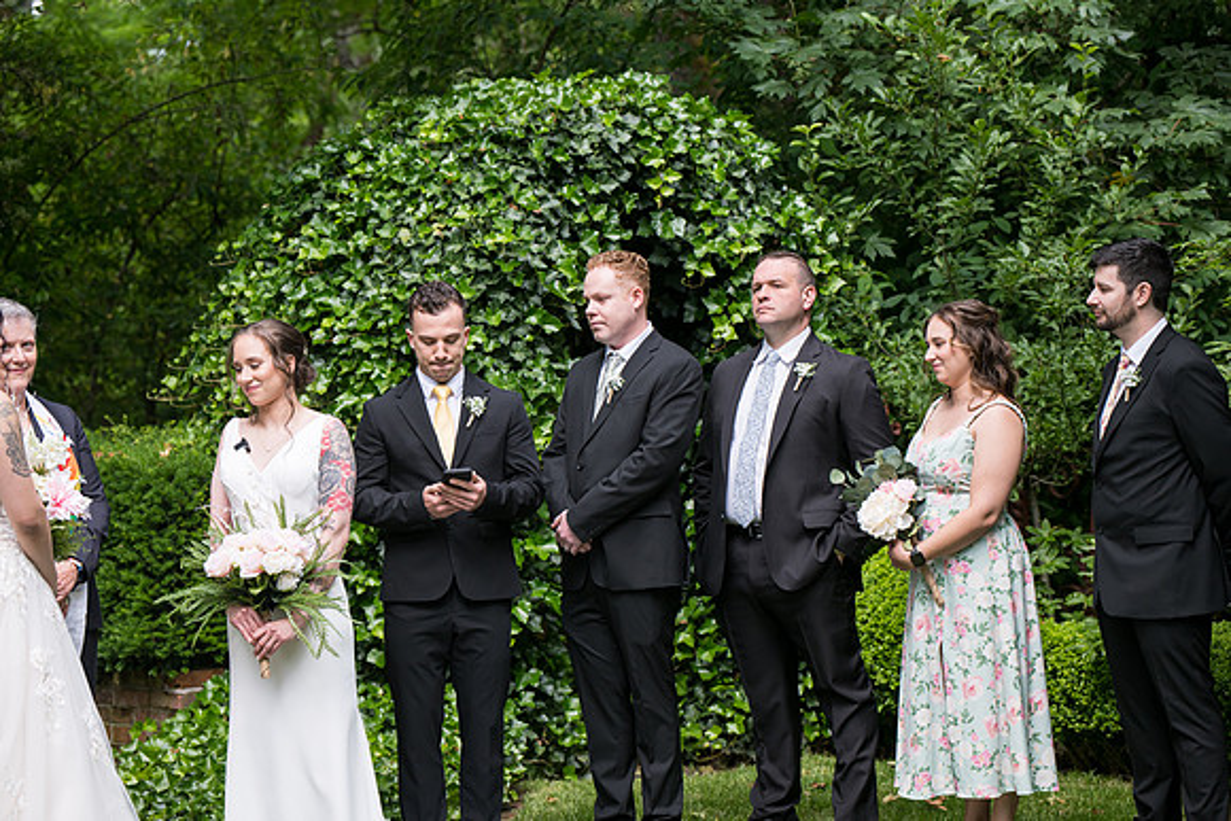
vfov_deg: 15.9
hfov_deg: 23.6
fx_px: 2941
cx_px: 616
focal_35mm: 86
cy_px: 410
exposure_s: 1/400
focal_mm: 86
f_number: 4
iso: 200
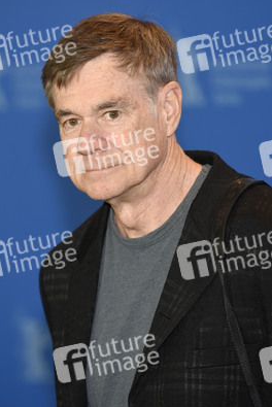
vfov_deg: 7.3
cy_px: 204
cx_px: 136
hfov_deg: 4.9
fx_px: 3173
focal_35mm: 281
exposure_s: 1/400
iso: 640
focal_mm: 185
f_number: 3.5
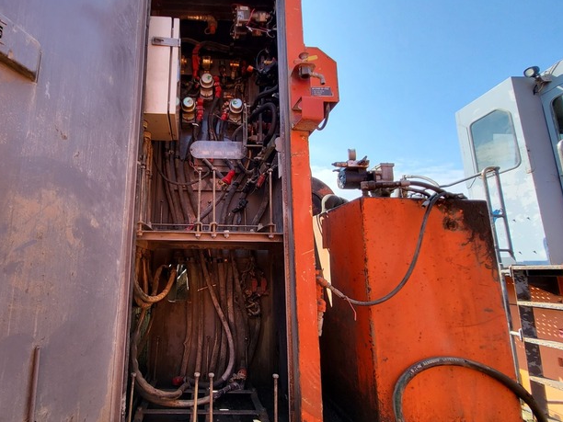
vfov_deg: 74.7
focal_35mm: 17
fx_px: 276
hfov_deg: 89.3
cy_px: 214
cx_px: 213
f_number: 2.2
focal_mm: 1.74
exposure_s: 1/270
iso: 32
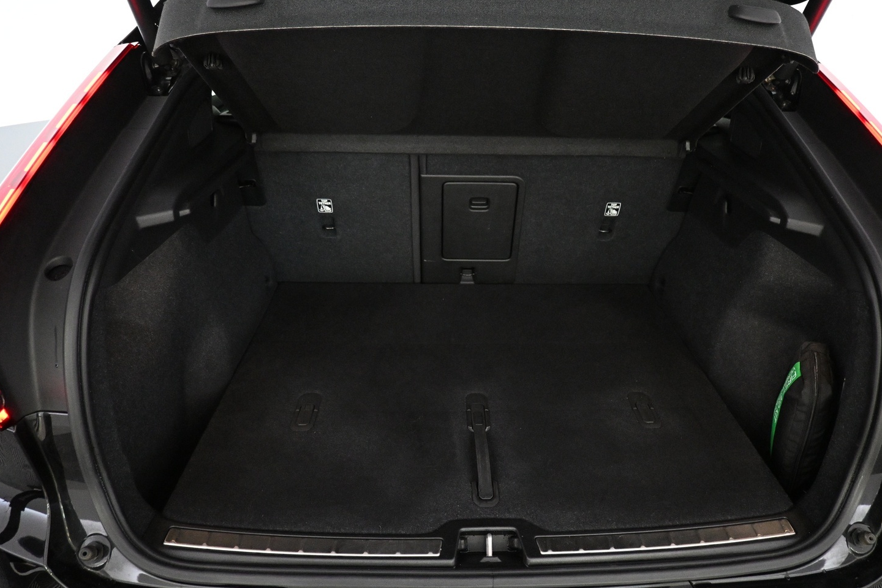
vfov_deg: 47.9
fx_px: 661
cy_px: 311
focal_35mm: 27
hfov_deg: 67.3
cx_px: 480
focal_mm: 16
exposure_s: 1/80
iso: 4000
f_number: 3.5
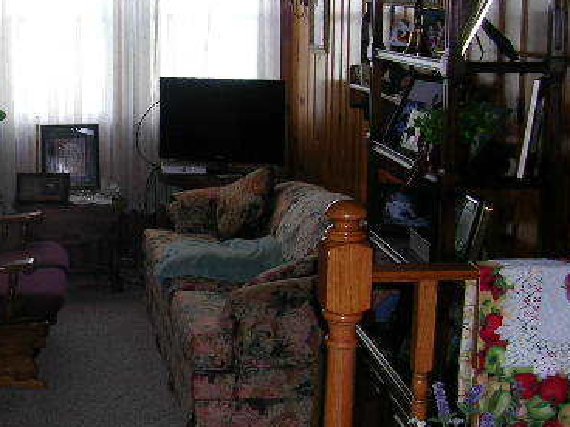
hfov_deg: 28.5
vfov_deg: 22.2
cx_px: 84
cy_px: 162
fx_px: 1087
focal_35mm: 66
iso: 50
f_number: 2.8
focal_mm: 5.8
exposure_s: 1/60.1
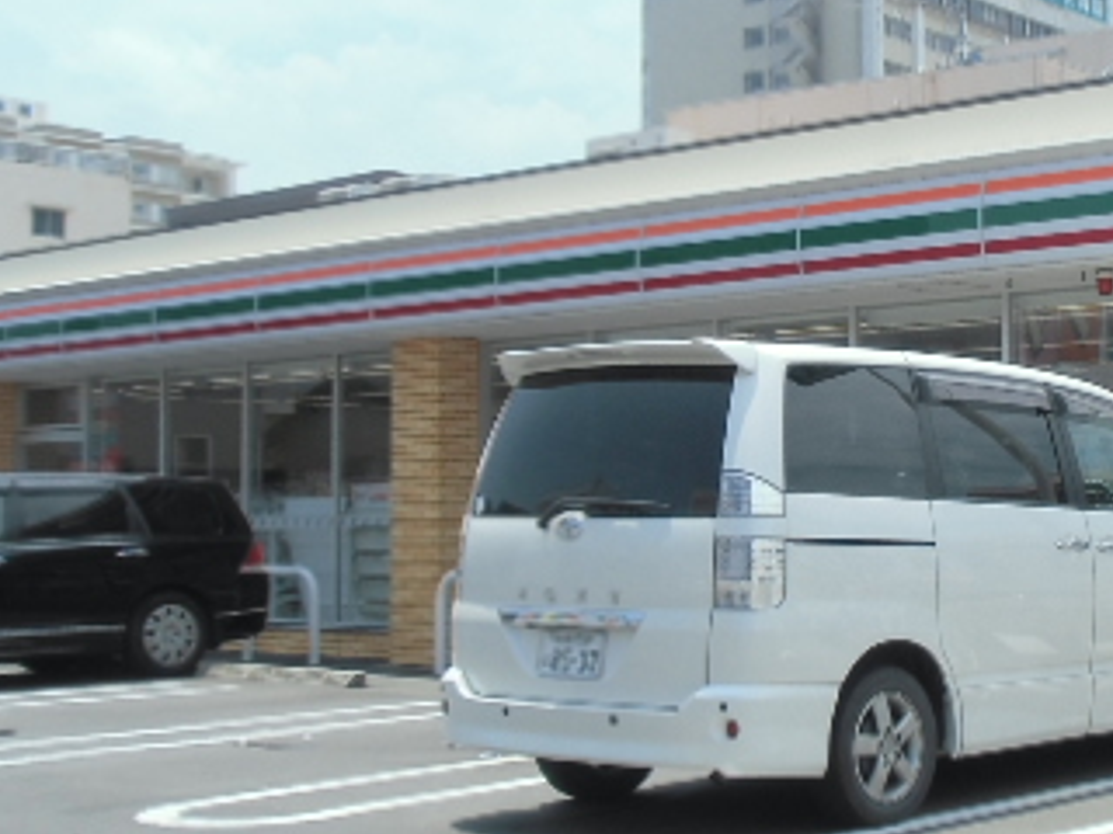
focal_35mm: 66
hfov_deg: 28.1
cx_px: 1036
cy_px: 427
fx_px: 2122
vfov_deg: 22.3
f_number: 3.7
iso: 64
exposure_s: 1/500
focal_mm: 5.93
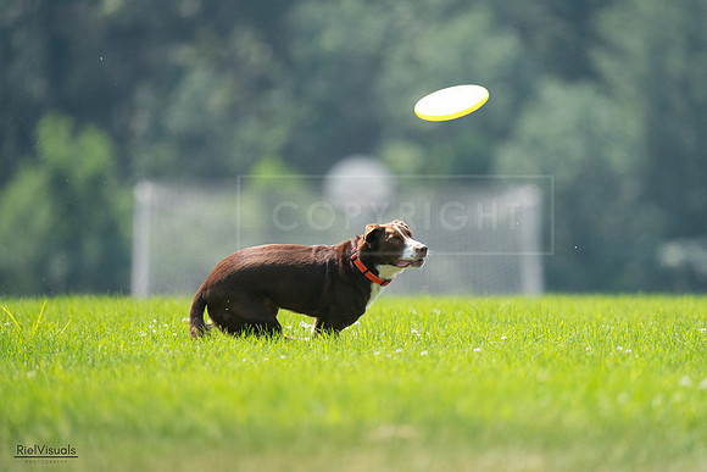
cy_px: 236
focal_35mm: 600
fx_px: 11786
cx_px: 354
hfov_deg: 3.4
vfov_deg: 2.3
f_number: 6.3
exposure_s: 1/4000
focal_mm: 600
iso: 2000
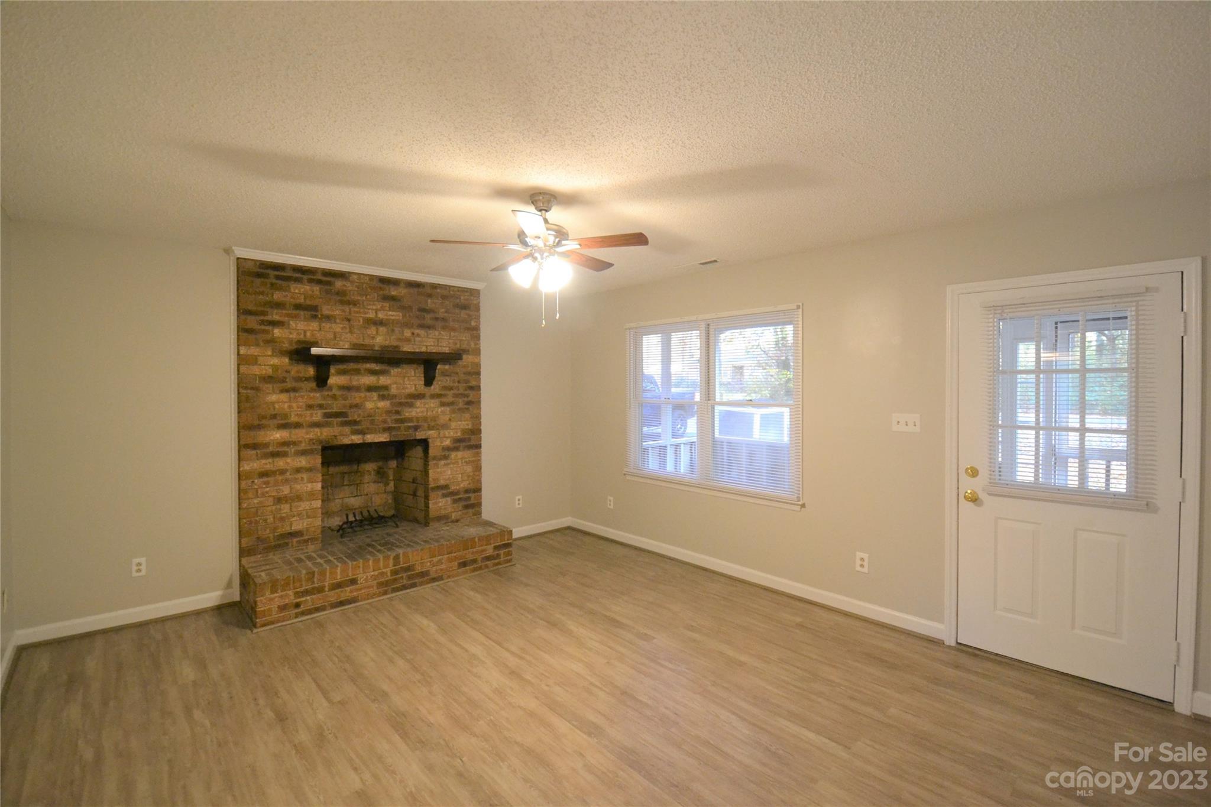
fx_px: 505
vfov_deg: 77.3
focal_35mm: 15
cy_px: 404
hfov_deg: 100.4
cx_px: 606
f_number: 3.5
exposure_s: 1/60
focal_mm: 10
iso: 2500
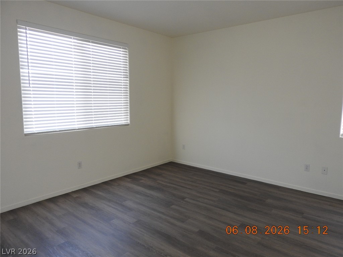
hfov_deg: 71.6
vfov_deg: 56.8
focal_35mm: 24
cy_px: 128
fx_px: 238
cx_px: 172
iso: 200
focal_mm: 4.3
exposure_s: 1/30
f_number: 3.3
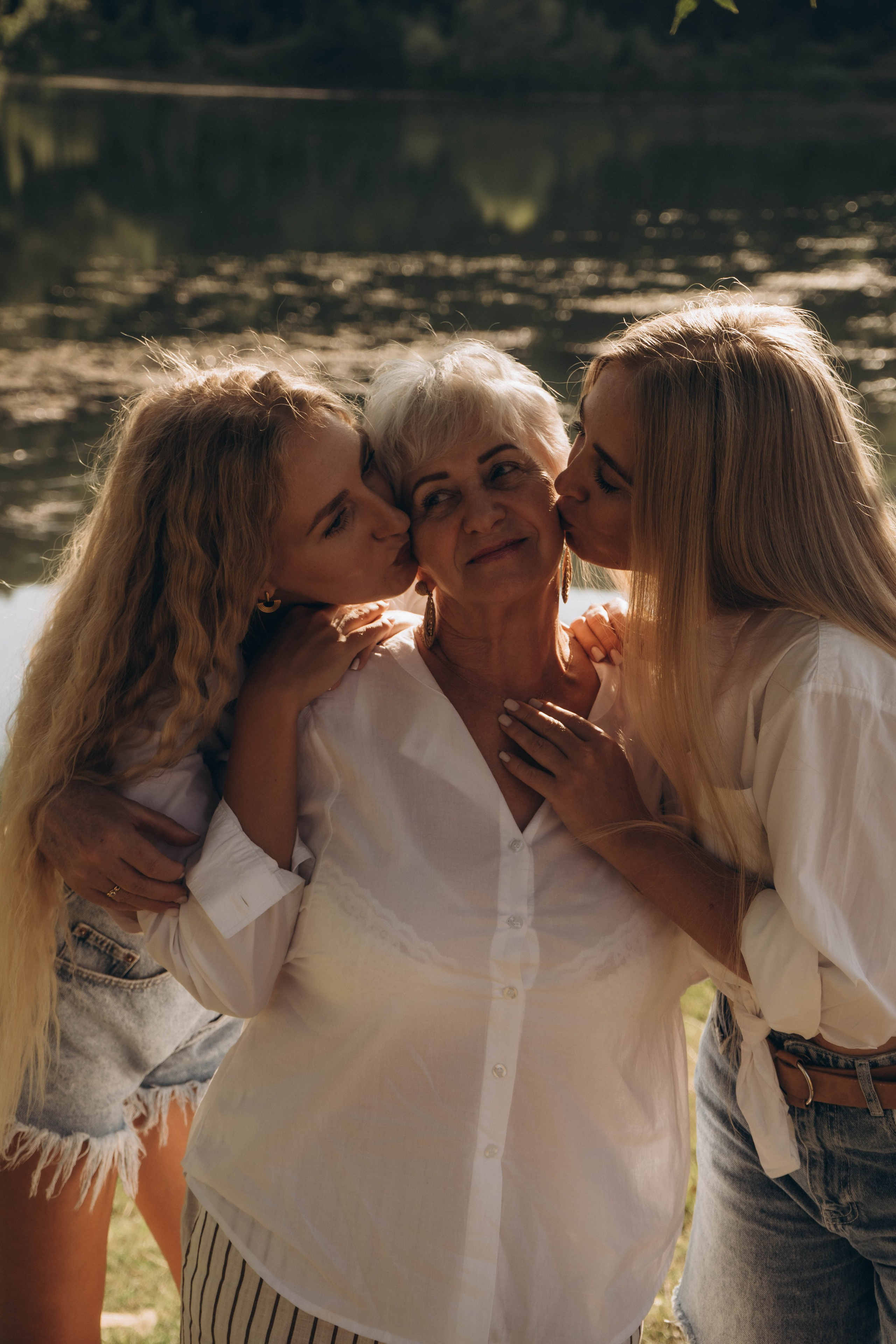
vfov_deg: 28.8
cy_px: 672
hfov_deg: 19.5
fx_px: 2613
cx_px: 448
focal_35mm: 70
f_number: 7.1
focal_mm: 70
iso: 320
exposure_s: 1/500
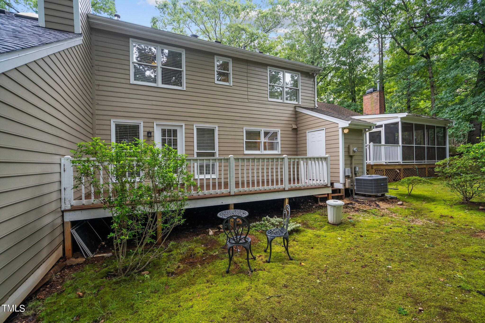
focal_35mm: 16
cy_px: 162
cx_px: 242
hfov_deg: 96.7
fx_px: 216
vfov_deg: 73.7
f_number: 4
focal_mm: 16
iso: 1000
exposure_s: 1/200
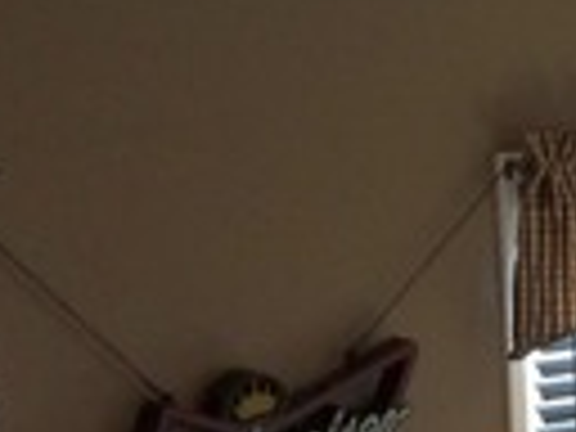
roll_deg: +0.2
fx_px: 2413
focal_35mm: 145
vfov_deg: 9.9
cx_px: 1202
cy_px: 693
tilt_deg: -11.6
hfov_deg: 11.9
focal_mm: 4.15
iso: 125
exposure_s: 1/30
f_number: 2.2
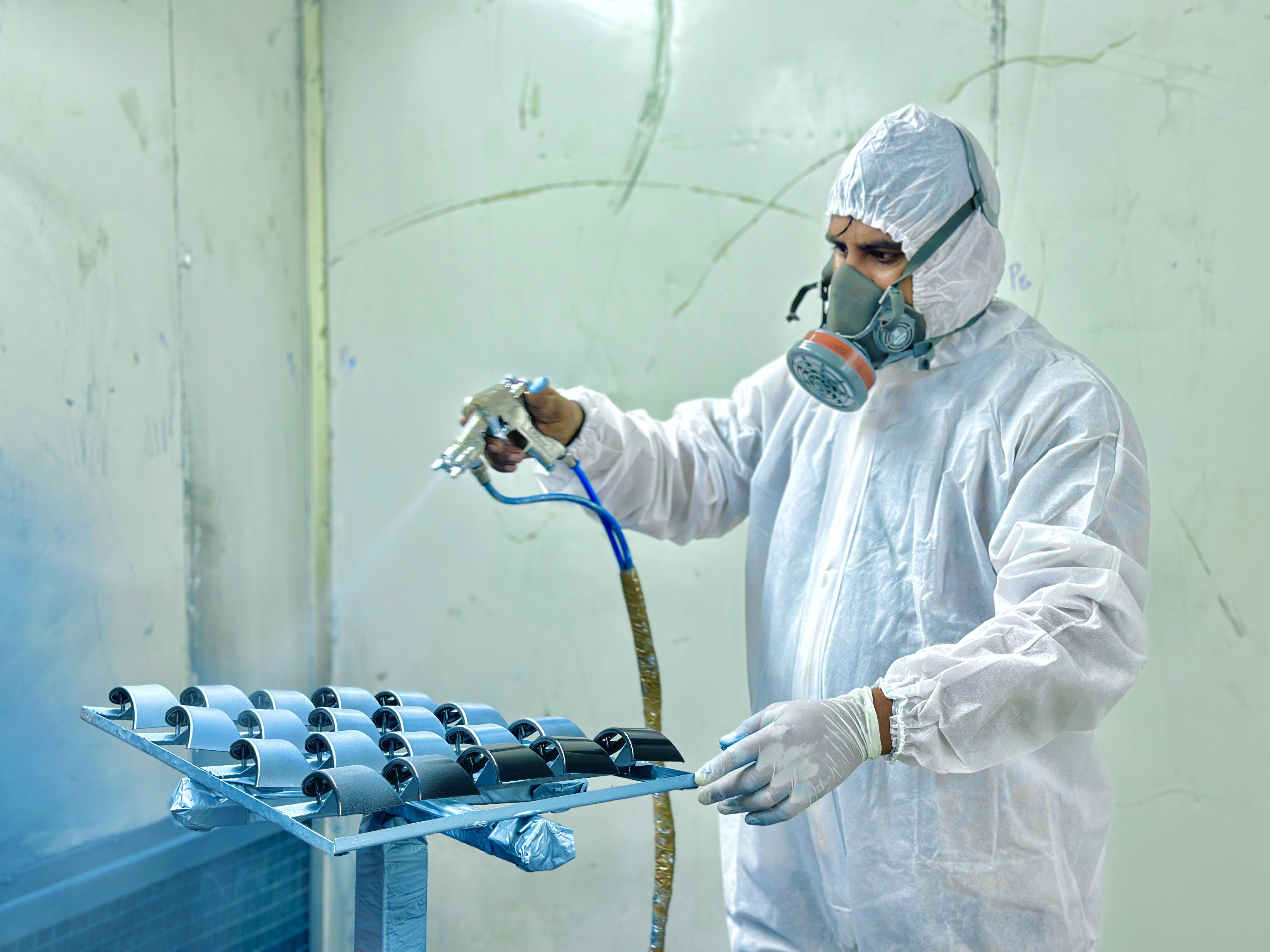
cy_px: 476
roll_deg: +0.5
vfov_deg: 30.3
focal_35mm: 48
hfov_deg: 39.7
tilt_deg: -1.7
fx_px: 1761
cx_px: 635
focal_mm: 6.86
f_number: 1.78
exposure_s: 1/100
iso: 80
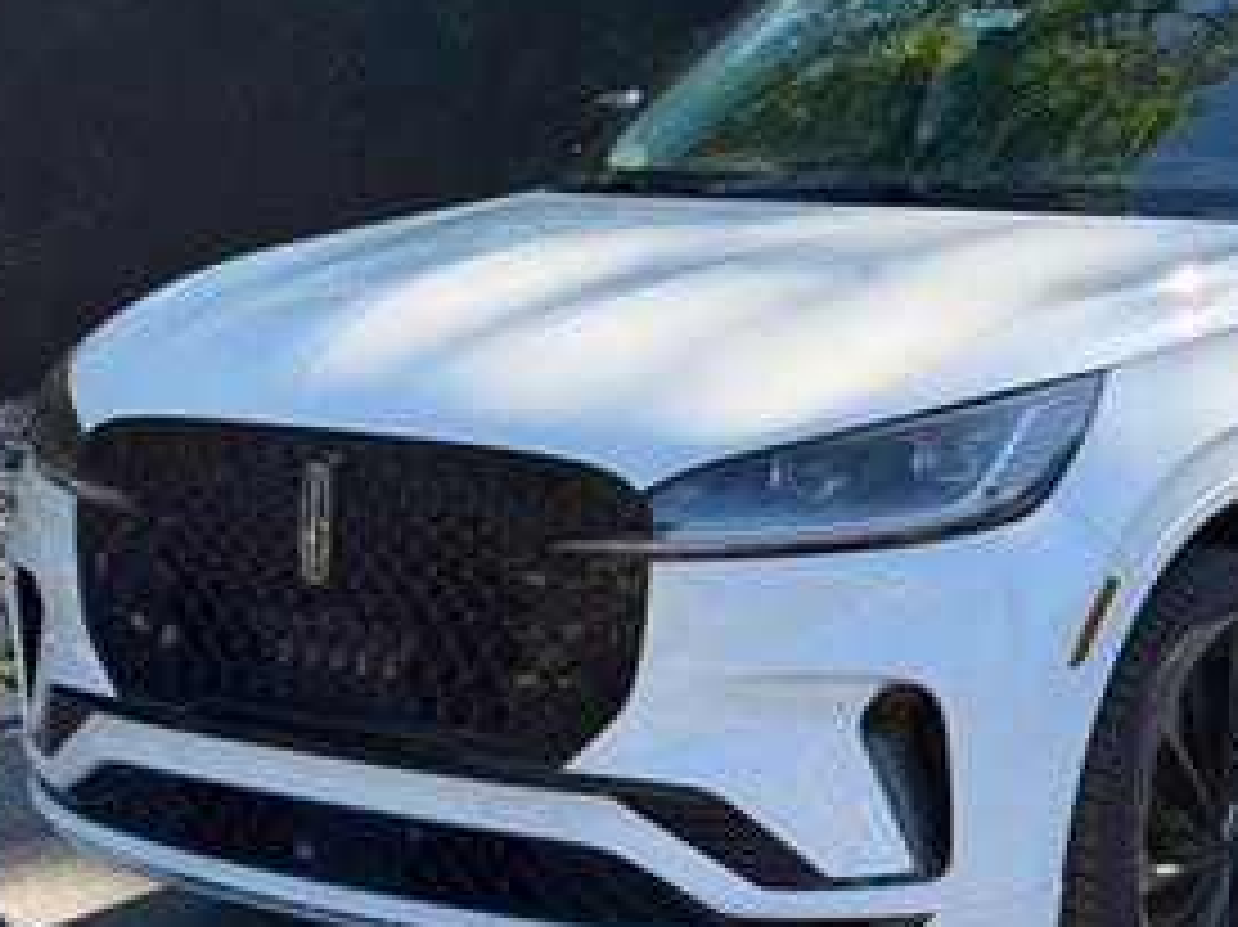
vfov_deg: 16.8
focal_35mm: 88
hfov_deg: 22.0
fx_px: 3146
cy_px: 360
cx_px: 995
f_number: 1.78
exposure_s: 1/1642
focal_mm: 6.76
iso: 80
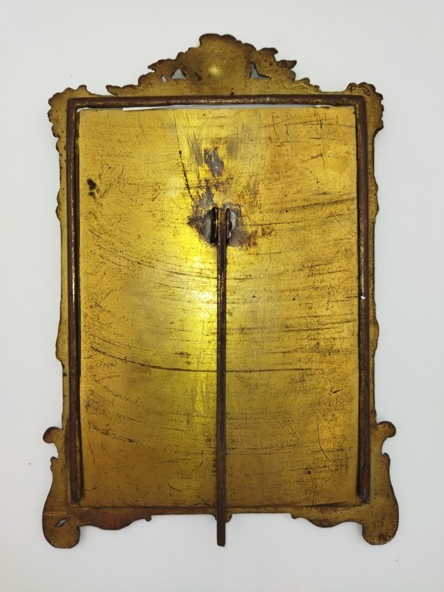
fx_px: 462
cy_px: 296
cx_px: 222
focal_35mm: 27
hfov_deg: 51.4
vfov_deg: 65.3
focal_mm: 4.71
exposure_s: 1/112
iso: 100
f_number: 1.79
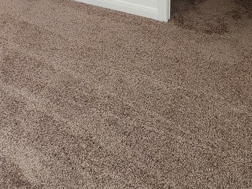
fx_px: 371
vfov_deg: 20.7
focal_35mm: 51
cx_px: -39
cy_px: -144
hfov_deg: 32.1
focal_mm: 2.2
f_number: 2.2
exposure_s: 1/60
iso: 100
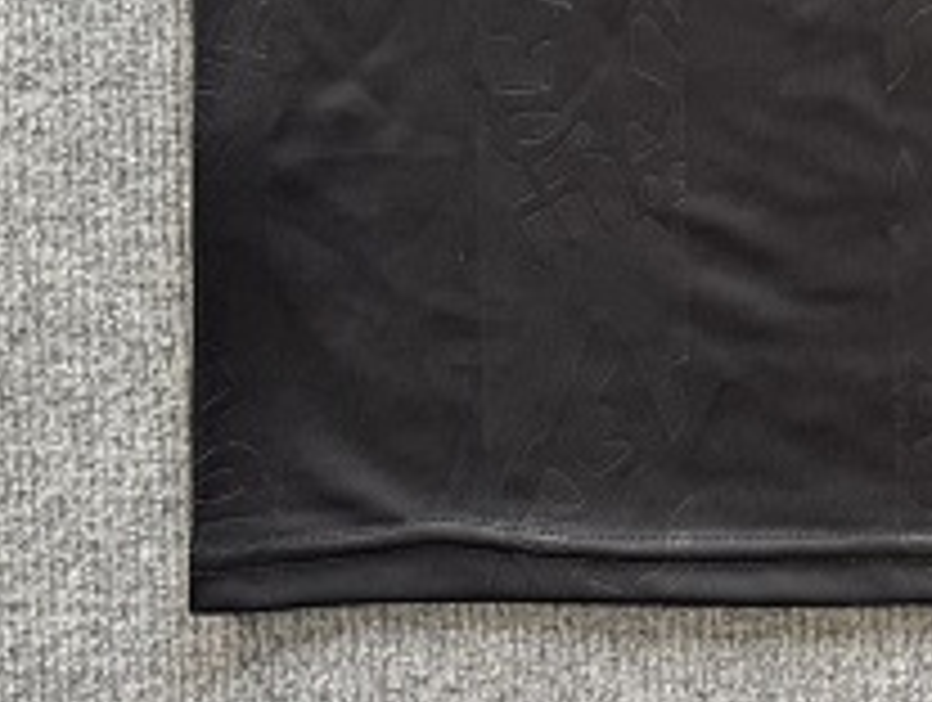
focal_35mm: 125
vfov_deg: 10.9
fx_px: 3371
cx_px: 1684
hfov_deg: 14.0
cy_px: -675
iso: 200
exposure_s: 1/113
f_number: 1.78
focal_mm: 6.76
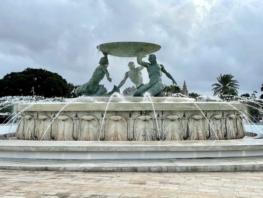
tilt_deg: +2.2
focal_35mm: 52
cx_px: 132
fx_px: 395
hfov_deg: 36.8
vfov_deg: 28.0
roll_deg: -0.1
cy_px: 99
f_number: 2
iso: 25
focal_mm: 6
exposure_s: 1/137
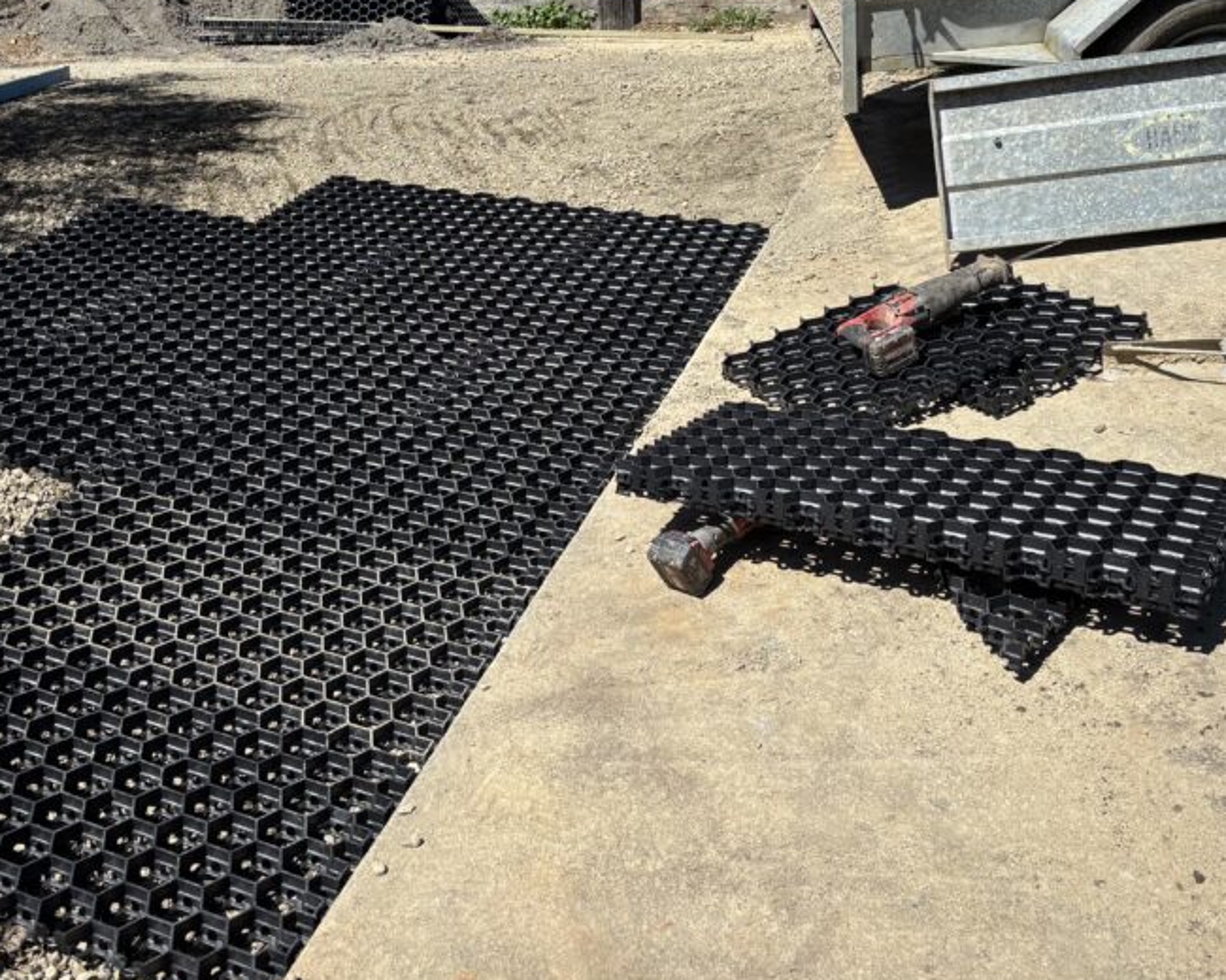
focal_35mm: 40
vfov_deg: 37.0
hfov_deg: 45.7
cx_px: 538
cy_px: 337
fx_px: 1451
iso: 50
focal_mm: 5.96
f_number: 1.6
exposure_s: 1/3311
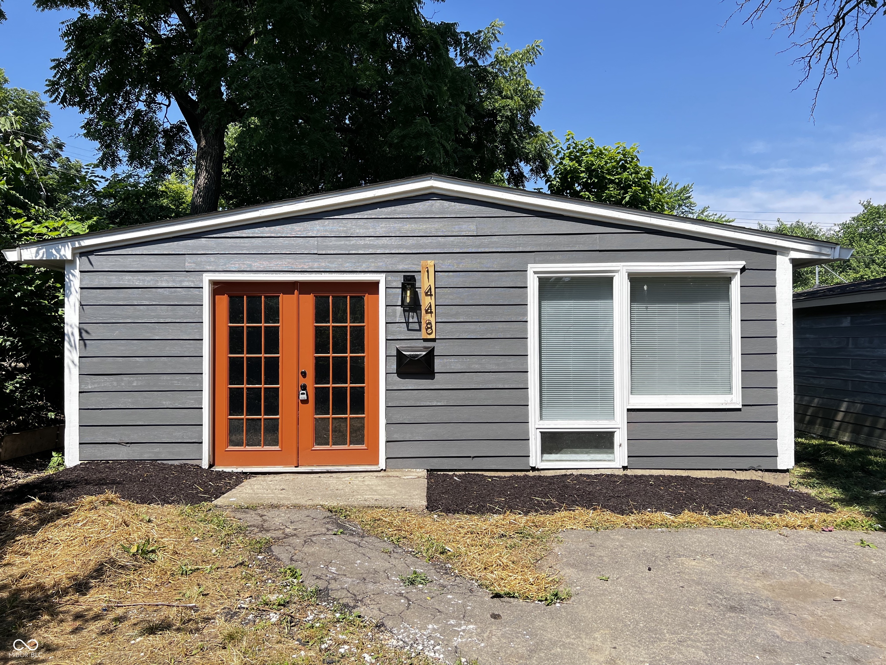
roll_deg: +0.3
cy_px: 332
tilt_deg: +1.1
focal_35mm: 26
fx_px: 665
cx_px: 443
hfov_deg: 67.3
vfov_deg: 53.1
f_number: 1.5
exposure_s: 1/1808
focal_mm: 5.7
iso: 50
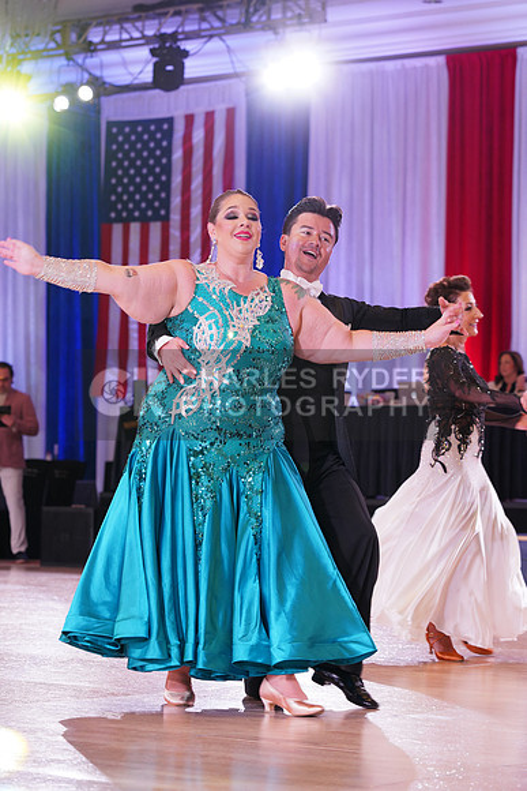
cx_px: 264
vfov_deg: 19.5
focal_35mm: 105
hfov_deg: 13.0
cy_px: 396
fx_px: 2304
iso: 1250
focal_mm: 105
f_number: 5
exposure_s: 1/125
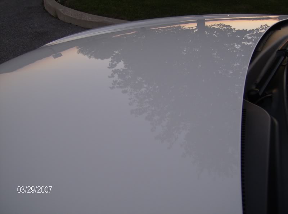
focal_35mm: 36
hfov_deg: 51.5
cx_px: 144
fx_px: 299
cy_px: 107
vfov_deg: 39.5
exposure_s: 1/104
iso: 100
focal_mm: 6
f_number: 2.8
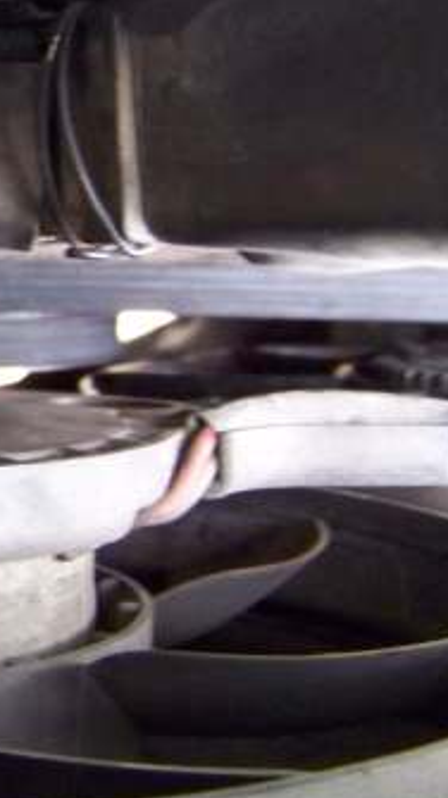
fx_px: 1587
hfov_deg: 15.1
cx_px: -191
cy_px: 260
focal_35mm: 75
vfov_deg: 28.0
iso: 400
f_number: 2.8
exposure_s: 1/13
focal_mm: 5.85
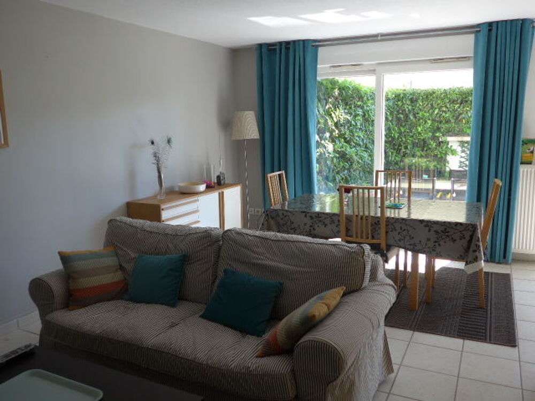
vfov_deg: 48.2
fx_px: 448
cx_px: 268
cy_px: 200
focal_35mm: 29
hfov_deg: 61.7
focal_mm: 6
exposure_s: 1/125
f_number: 2
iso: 80
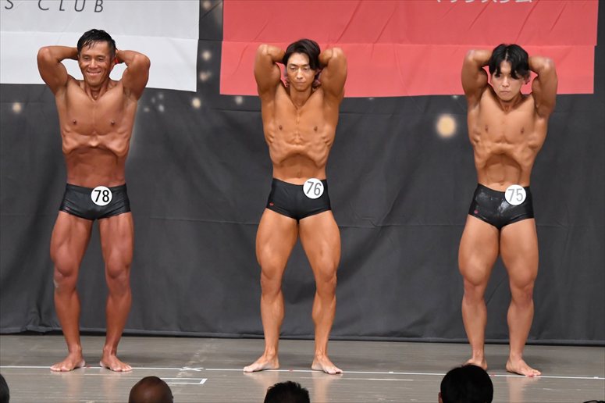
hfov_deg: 9.5
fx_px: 3645
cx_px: 302
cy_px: 202
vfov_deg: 6.3
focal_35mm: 217
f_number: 5.6
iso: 6400
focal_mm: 145
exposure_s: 1/400
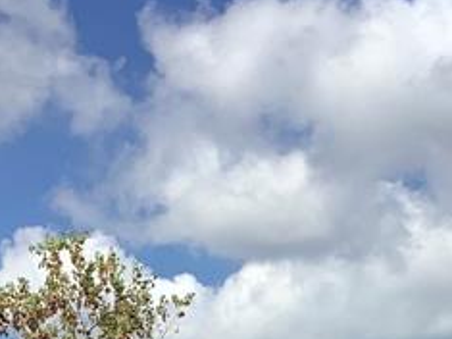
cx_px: 335
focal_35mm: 135
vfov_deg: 10.3
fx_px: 1762
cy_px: 611
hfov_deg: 14.6
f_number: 2.4
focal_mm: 3.3
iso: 25
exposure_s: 1/1538
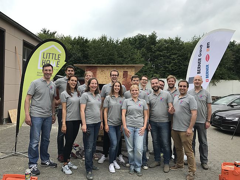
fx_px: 194
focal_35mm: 28
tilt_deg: -0.4
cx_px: 120
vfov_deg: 49.8
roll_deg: -1.3
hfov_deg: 63.4
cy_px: 90
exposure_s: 1/577
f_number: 1.8
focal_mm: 3.99
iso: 20
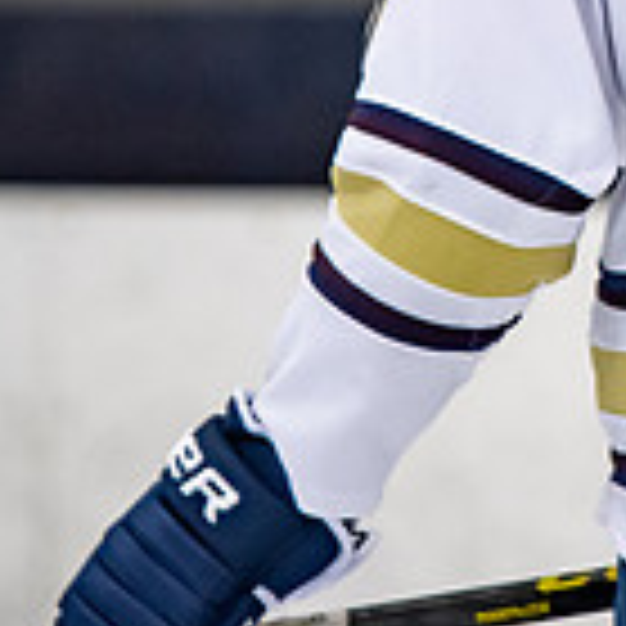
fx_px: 21810
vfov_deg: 1.6
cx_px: 896
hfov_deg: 1.6
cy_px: -187
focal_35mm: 1066
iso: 800
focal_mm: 200
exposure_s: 1/800
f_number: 3.2
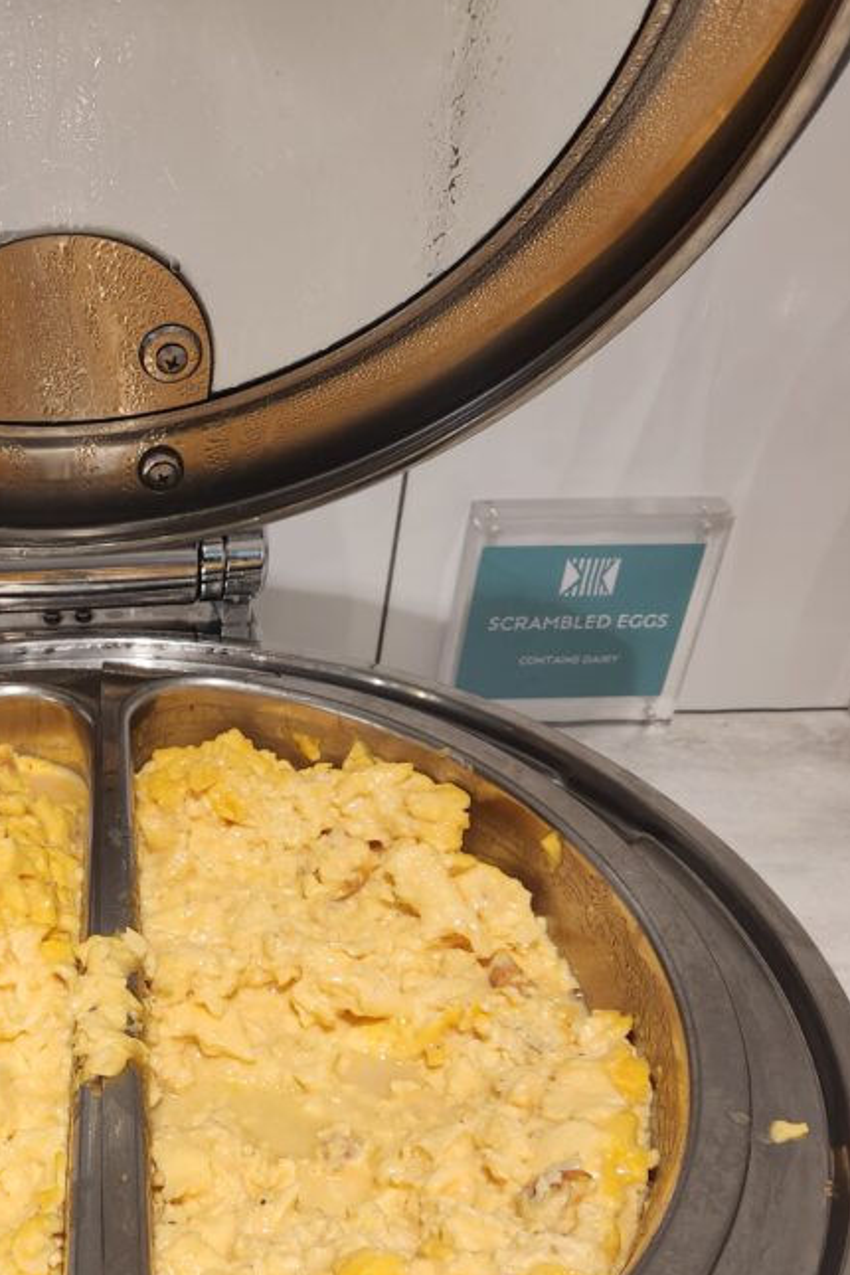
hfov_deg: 33.7
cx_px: 136
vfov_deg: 48.8
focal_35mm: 38
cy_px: 949
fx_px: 1346
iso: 250
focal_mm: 5.4
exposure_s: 1/100
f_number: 1.8
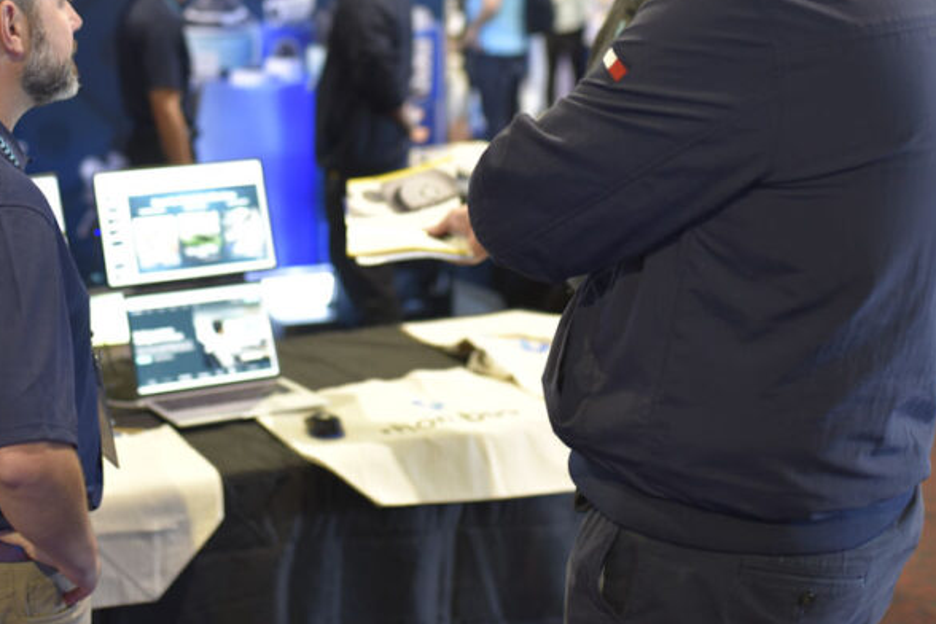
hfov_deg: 32.7
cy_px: 164
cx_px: 345
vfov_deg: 22.1
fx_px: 1586
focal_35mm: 61
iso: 800
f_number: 1.8
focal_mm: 35
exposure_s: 1/60
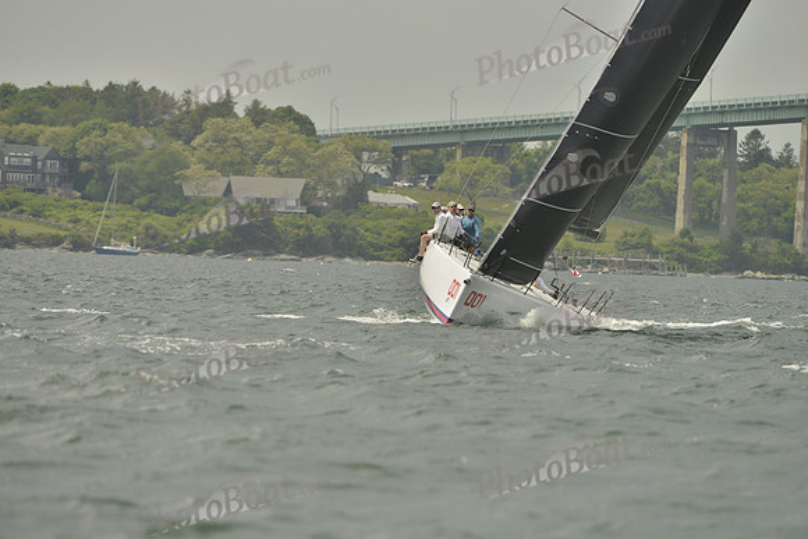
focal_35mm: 400
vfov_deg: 3.4
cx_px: 404
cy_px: 270
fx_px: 8979
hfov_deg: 5.2
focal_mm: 400
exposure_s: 1/1250
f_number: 7.1
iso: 280
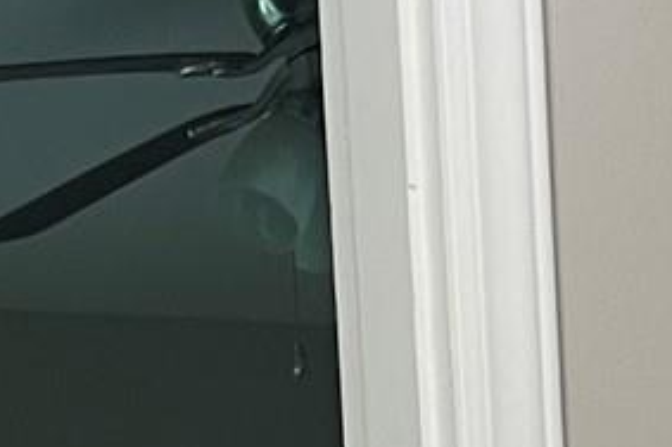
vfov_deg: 5.9
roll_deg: +4.5
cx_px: -161
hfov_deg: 10.3
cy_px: 1776
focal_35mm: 196
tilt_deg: -6.7
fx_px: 3654
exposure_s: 1/60
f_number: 1.5
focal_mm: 5.7
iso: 100
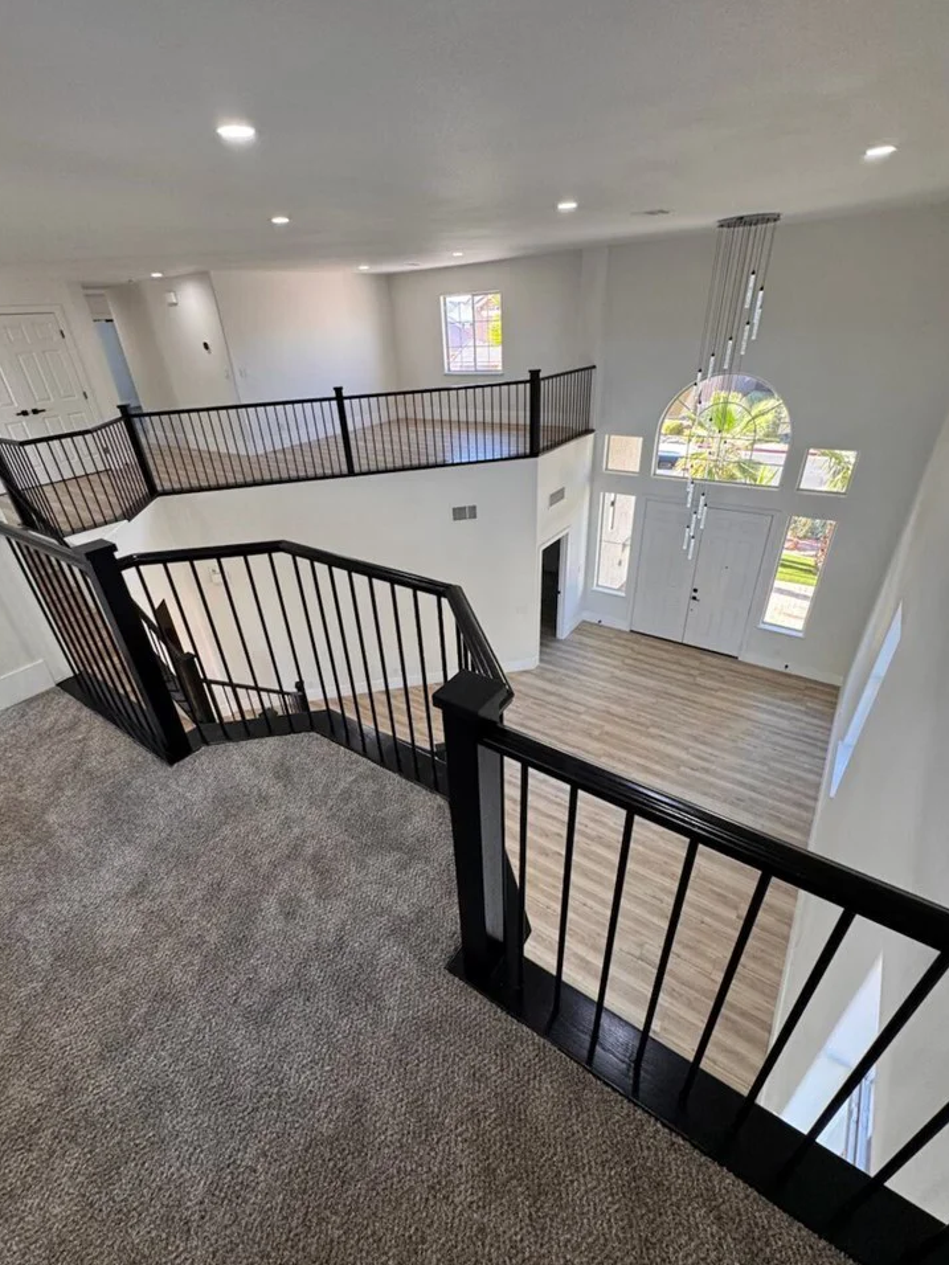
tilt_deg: -33.3
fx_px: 548
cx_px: 457
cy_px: 640
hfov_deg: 81.7
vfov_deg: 98.2
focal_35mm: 15
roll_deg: +4.9
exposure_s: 1/120
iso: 125
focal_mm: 2.22
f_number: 2.2
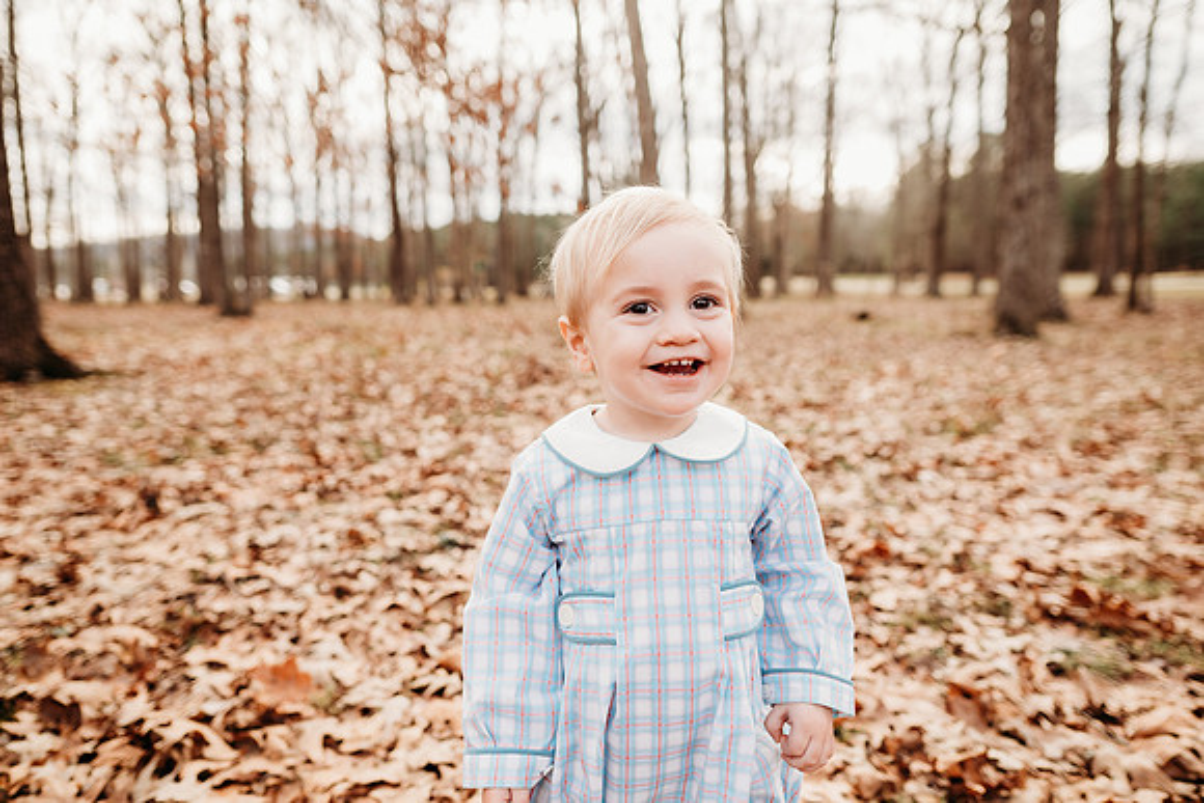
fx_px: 803
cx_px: 602
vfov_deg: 53.2
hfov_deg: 73.7
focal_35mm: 24
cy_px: 402
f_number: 3.2
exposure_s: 1/250
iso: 125
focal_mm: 24
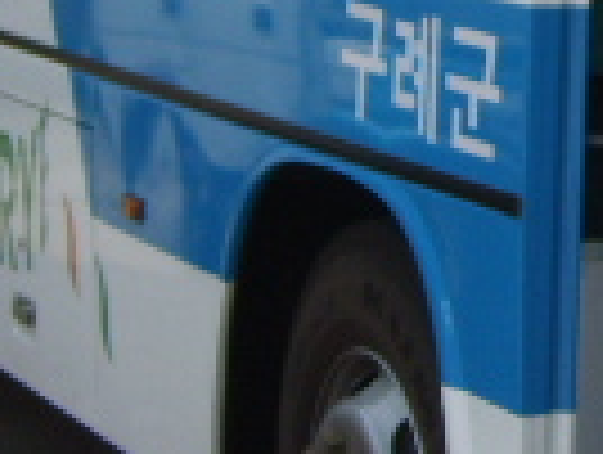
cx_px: 936
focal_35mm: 167
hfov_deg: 11.3
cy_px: -63
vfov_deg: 8.8
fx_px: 2914
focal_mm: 5.8
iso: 50
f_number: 2.8
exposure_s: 1/1000
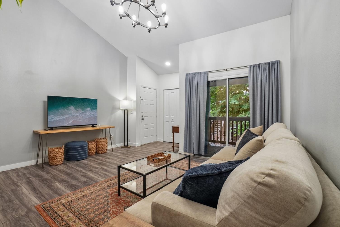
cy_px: 115
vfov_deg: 73.7
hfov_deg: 96.7
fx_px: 151
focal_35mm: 16
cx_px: 163
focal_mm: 10
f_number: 8
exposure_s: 1/8
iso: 320
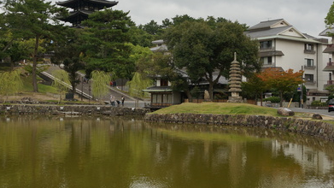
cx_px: 170
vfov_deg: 22.6
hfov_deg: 39.2
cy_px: 76
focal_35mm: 53
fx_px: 469
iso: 100
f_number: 7.1
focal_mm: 22
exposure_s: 1/100
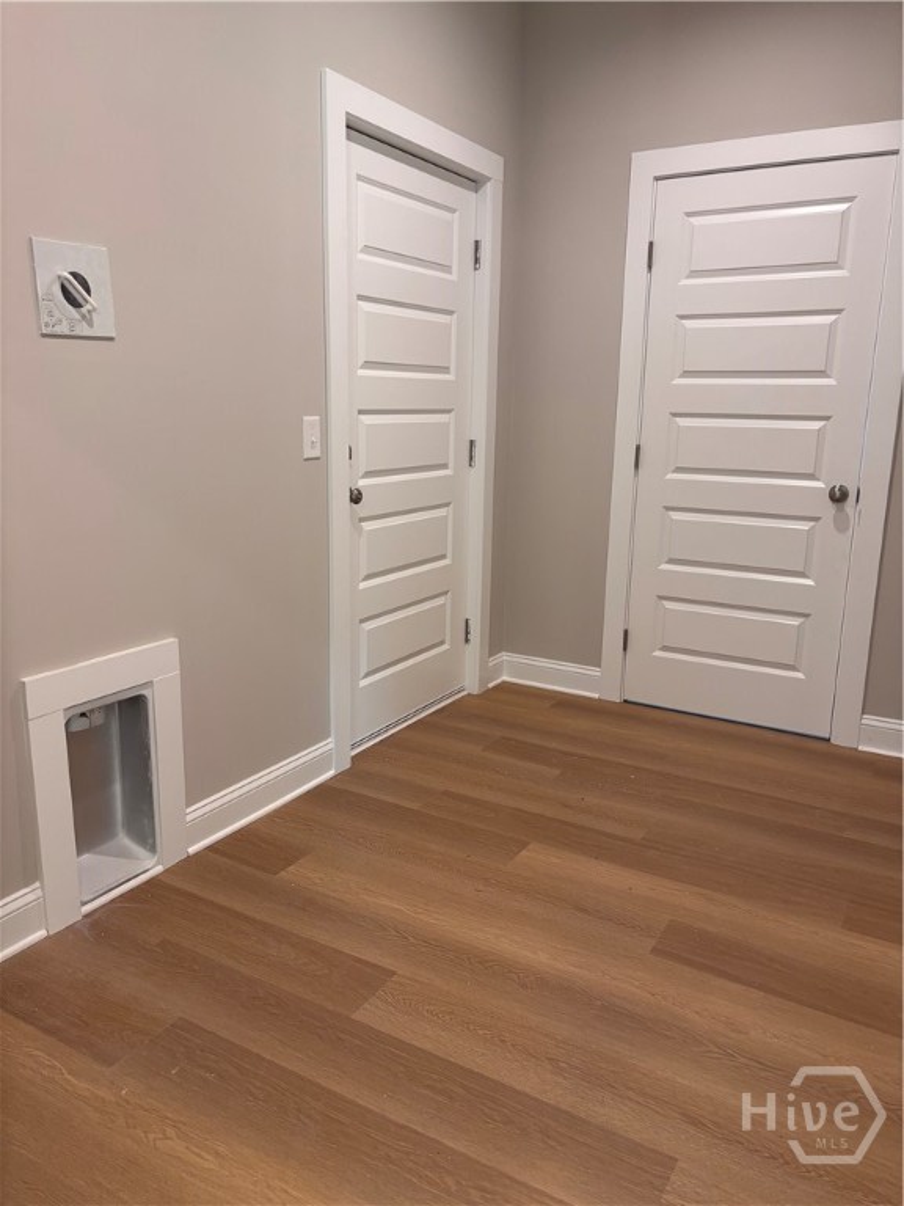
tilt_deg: -12.9
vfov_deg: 67.3
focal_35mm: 26
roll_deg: -1.4
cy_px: 603
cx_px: 452
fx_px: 905
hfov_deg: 53.1
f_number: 1.6
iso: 100
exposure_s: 1/60
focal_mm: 5.96
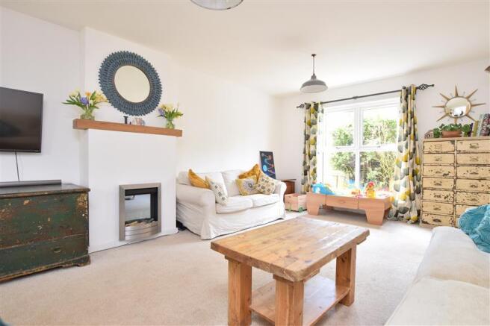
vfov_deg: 67.4
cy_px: 163
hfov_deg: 90.0
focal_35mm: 18
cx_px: 245
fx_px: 245
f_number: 8
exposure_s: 1/13
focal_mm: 12
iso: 320
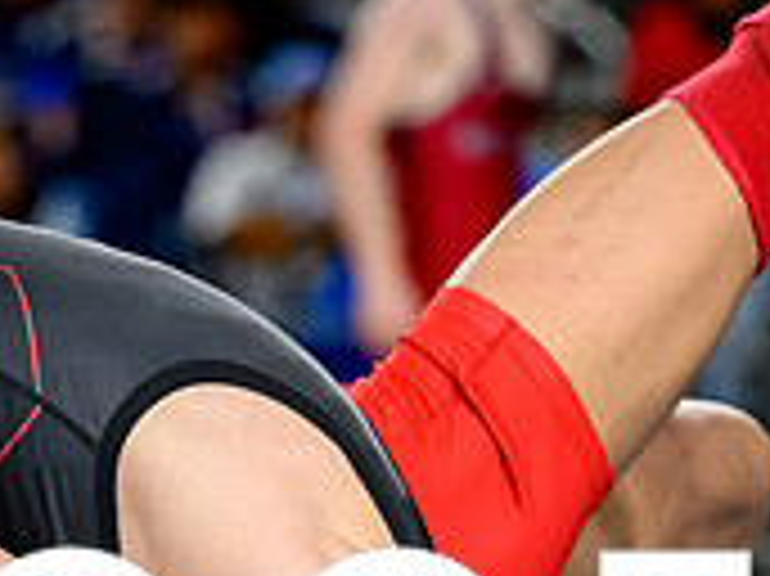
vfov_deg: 2.9
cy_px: 918
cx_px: 54
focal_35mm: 503
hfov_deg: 3.9
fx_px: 11181
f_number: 2.8
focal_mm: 120
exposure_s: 1/800
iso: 3200
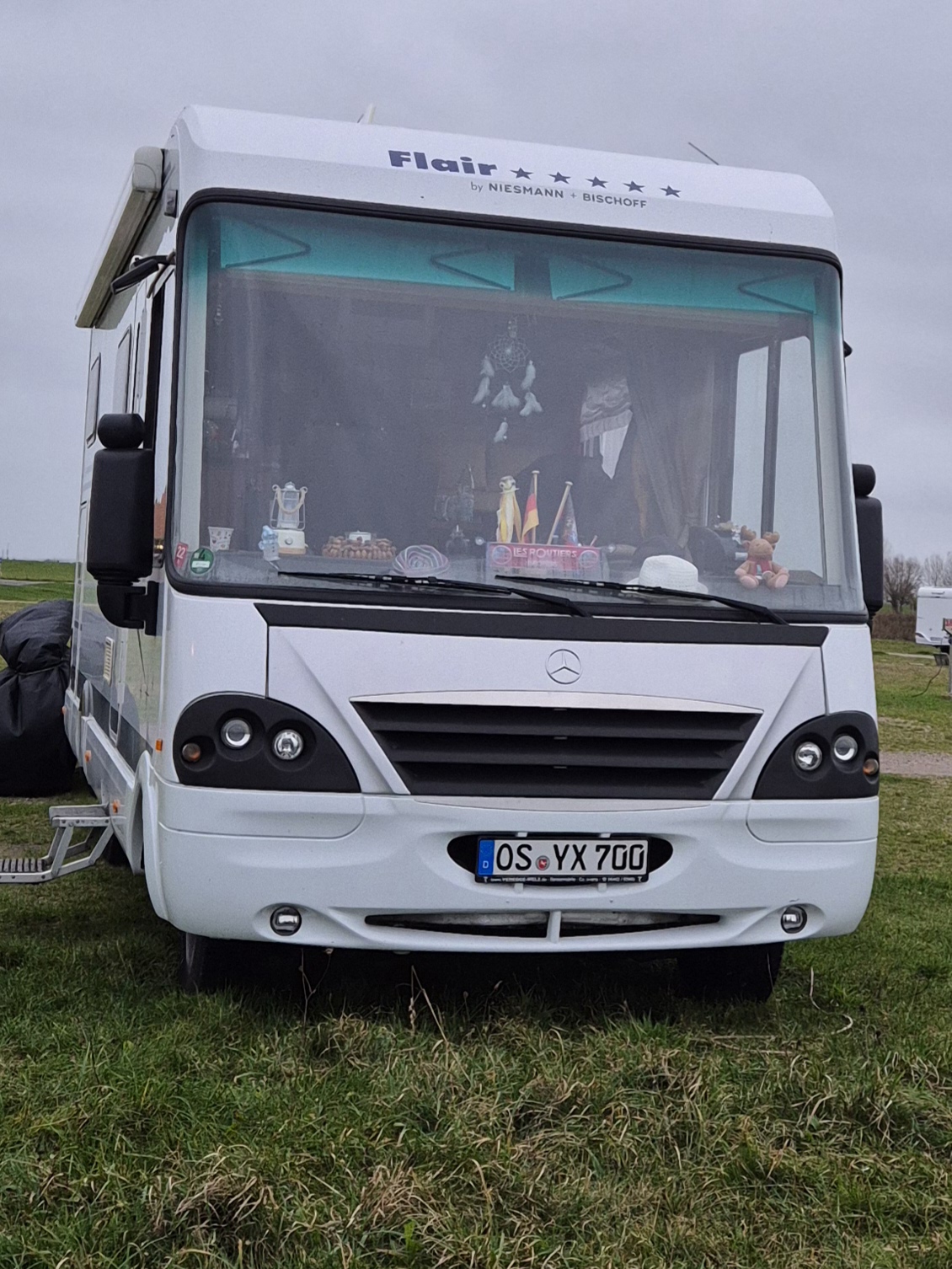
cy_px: 634
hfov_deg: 58.9
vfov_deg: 73.9
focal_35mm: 23
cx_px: 476
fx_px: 843
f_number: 1.8
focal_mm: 5.4
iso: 200
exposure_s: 1/182
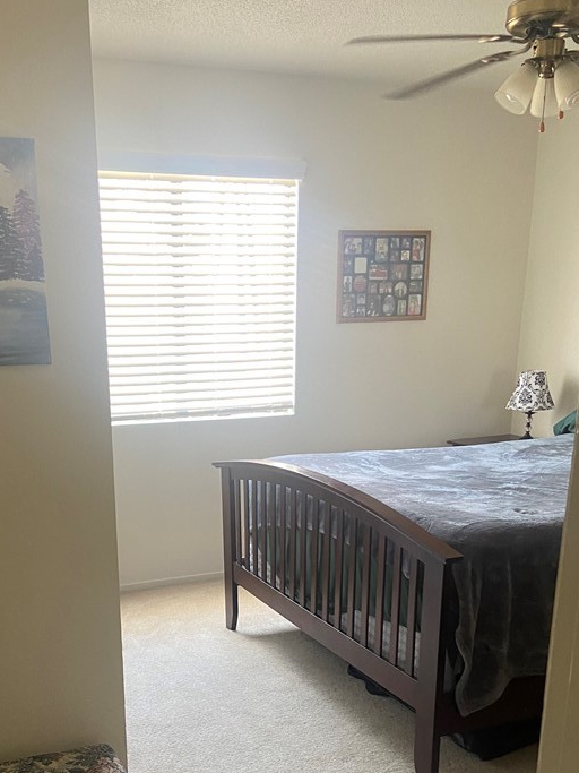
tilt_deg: -16.9
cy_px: 568
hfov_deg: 36.7
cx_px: 228
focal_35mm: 39
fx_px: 870
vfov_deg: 46.4
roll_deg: +0.1
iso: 160
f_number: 1.8
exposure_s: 1/60
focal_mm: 4.25
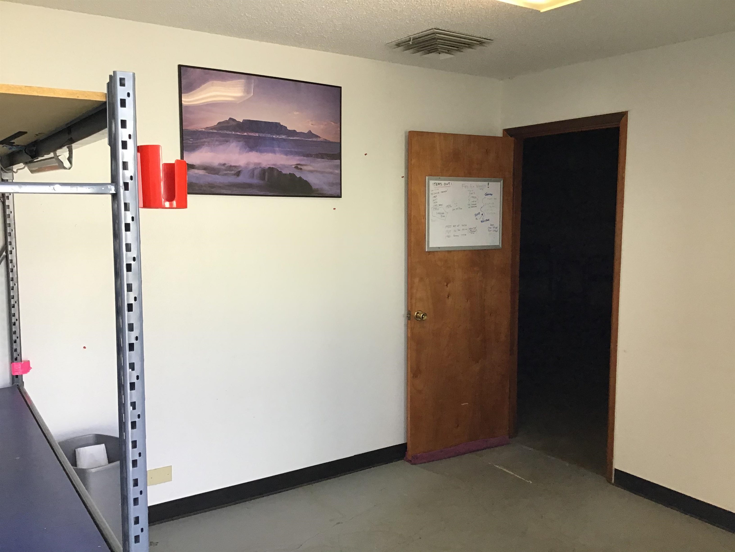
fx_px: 658
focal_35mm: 31
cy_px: 276
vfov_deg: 45.4
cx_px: 368
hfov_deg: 58.4
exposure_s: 1/30
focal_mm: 3.3
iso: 32
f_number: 2.4
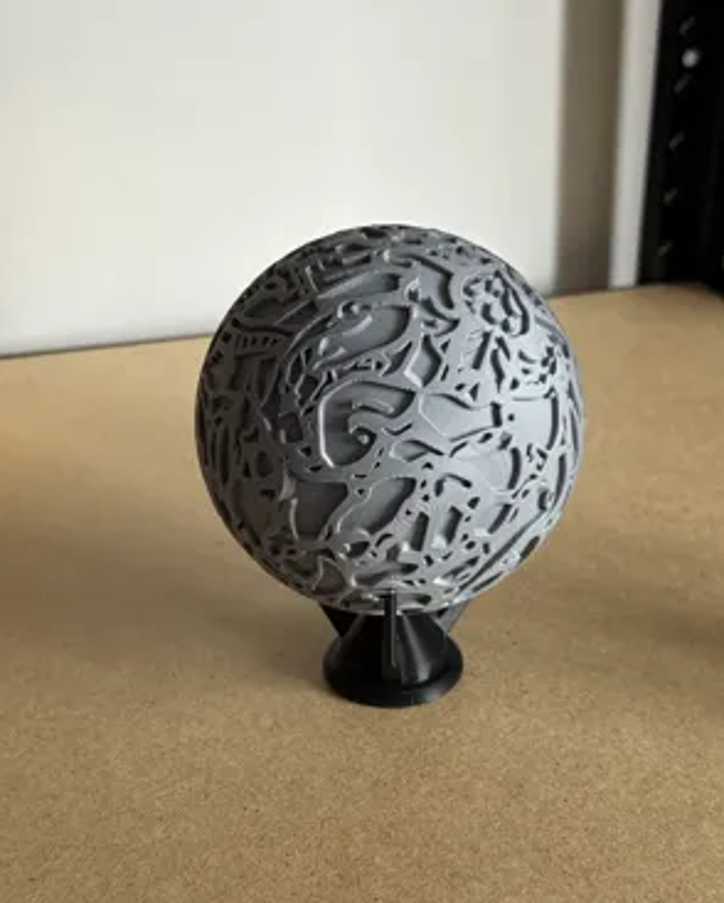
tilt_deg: -27.2
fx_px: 1365
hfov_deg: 29.7
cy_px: 472
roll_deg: +0.6
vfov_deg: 36.6
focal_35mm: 51
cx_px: 367
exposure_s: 1/60
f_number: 1.78
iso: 125
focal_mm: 6.76
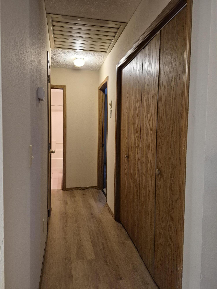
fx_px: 192
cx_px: 108
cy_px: 144
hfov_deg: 58.9
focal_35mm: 23
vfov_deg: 73.9
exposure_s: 1/120
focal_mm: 5.4
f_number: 1.8
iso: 1000
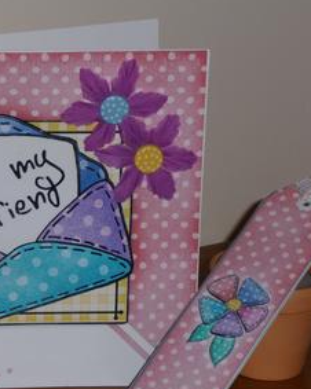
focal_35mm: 149
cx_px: 58
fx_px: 1716
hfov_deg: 10.3
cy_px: 224
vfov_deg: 12.9
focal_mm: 16.3
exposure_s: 1/40
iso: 100
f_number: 4.7
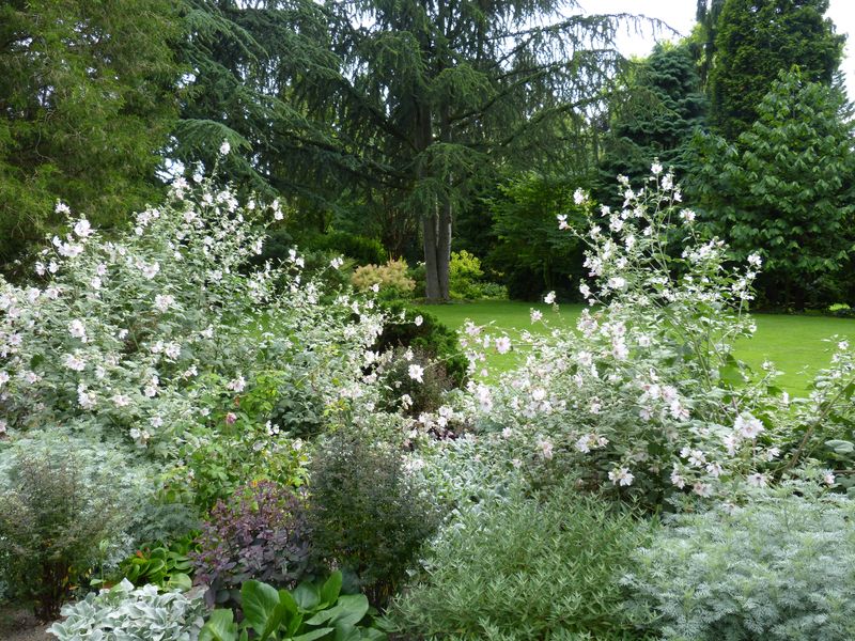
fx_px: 741
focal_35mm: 30
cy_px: 320
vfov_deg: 46.8
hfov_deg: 60.0
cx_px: 428
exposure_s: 1/160
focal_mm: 5.3
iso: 100
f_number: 4
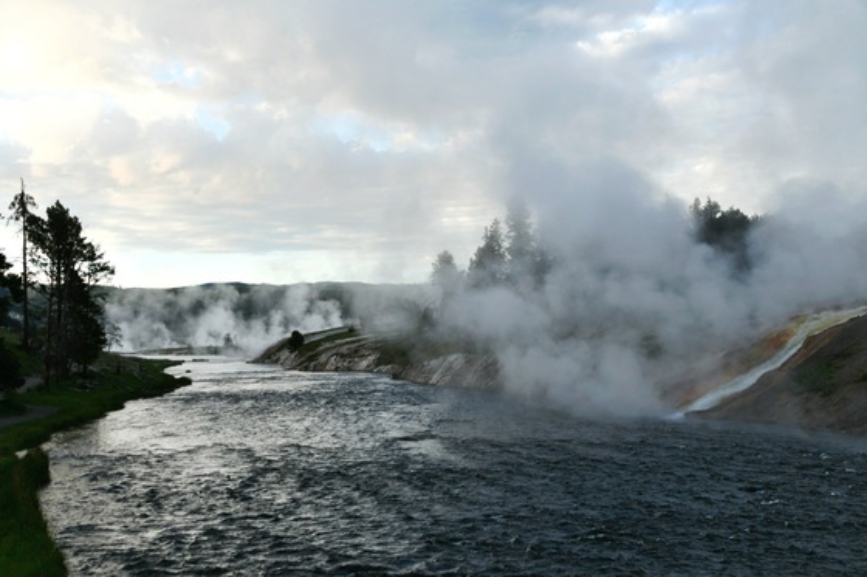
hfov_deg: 42.8
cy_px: 288
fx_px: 1107
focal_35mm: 46
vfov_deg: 29.2
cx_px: 434
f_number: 6.7
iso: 200
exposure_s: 1/250
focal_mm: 31
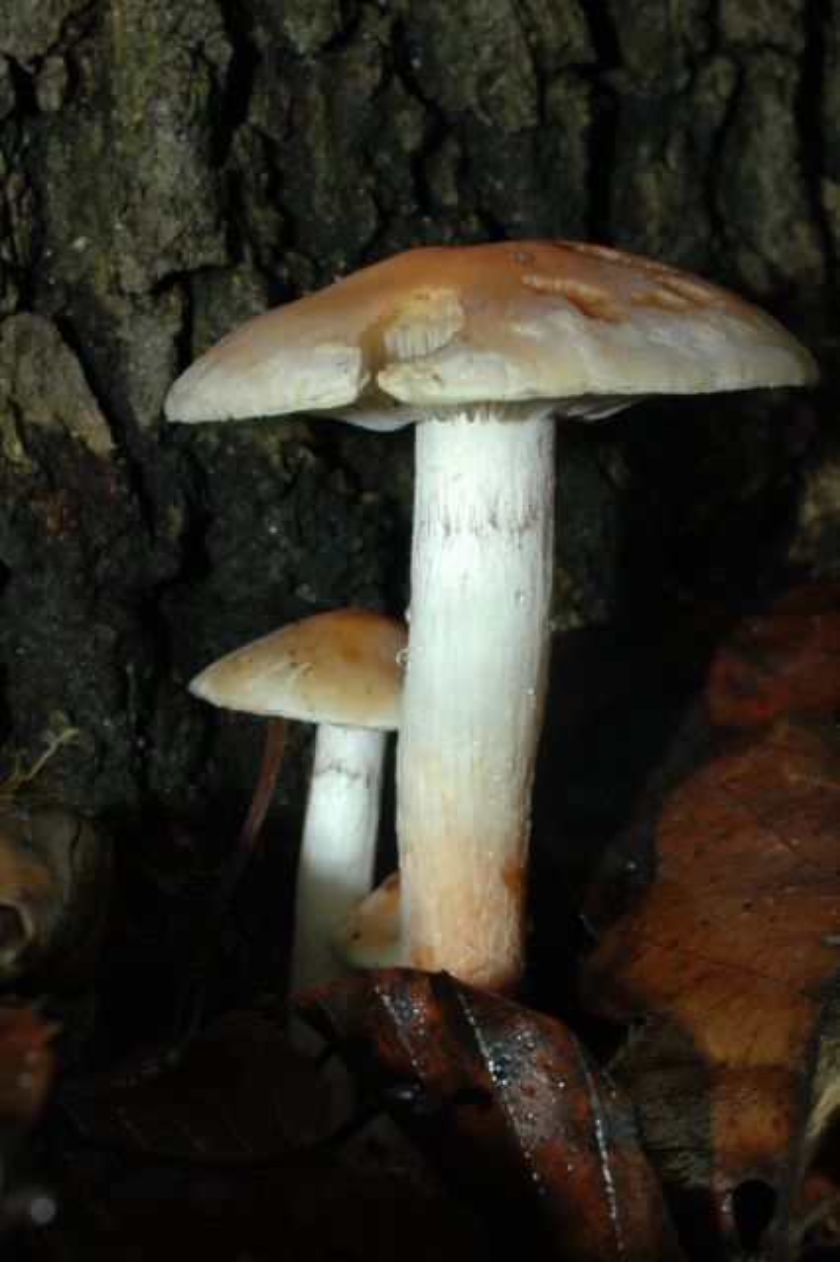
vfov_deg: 35.1
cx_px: 420
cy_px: 631
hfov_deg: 23.8
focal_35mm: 57
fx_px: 1997
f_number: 16
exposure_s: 1/60
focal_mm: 38
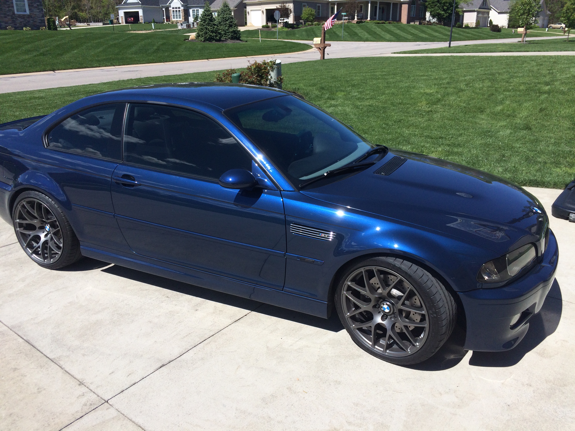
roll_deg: -0.1
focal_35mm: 29
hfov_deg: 61.7
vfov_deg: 48.2
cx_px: 288
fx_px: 482
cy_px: 216
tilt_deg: -19.4
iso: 32
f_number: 2.2
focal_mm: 4.15
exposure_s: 1/2933
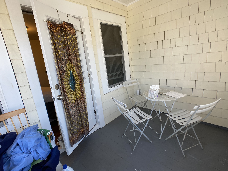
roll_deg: +6.9
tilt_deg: -11.0
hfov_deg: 67.3
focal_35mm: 26
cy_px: 86
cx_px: 114
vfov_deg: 53.1
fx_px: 171
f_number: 1.8
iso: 64
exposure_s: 1/120
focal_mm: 4.25
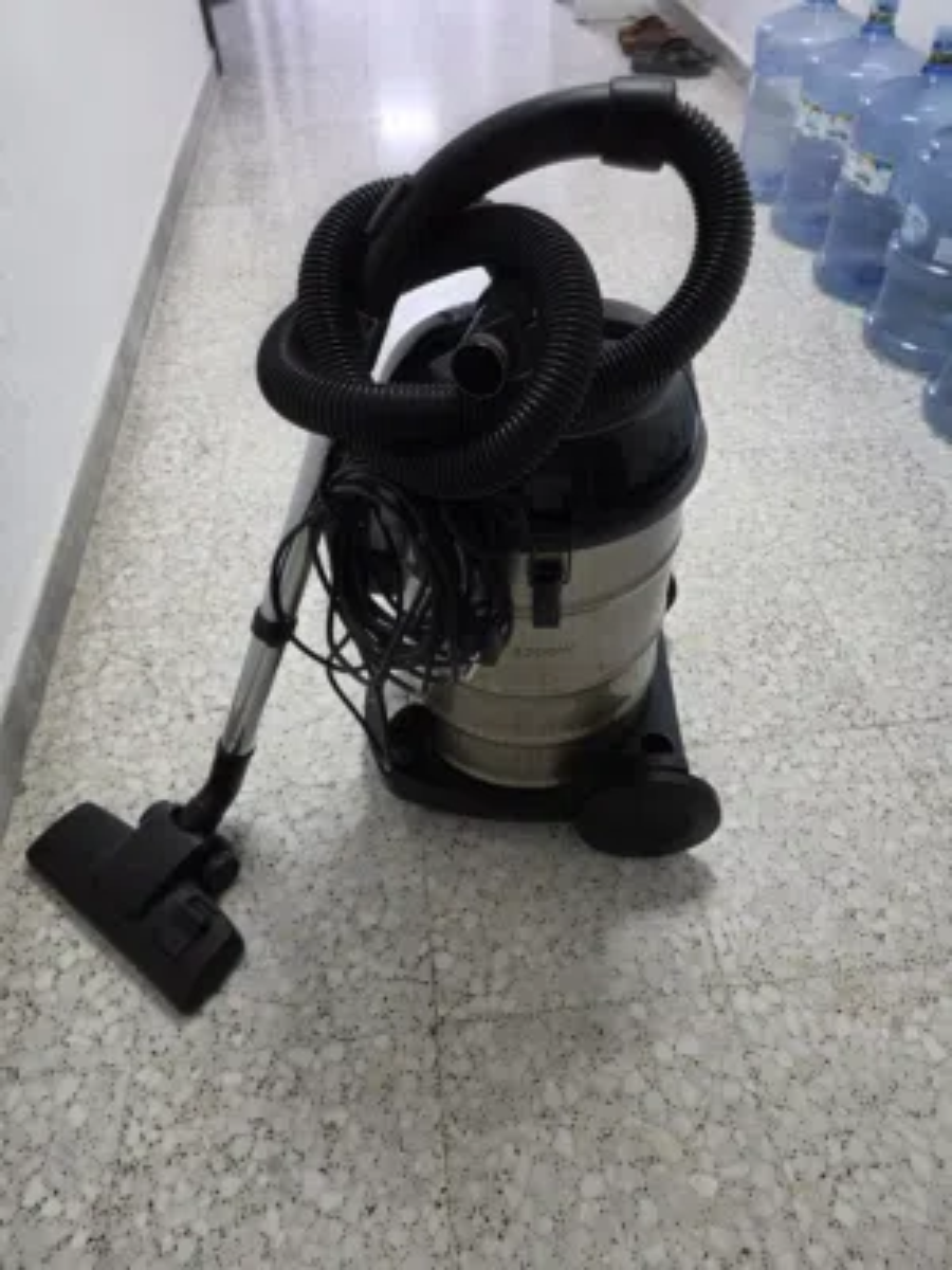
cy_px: 635
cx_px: 476
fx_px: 843
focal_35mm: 23
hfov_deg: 58.9
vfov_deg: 73.9
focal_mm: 6.3
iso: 160
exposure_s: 1/100
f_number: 1.7
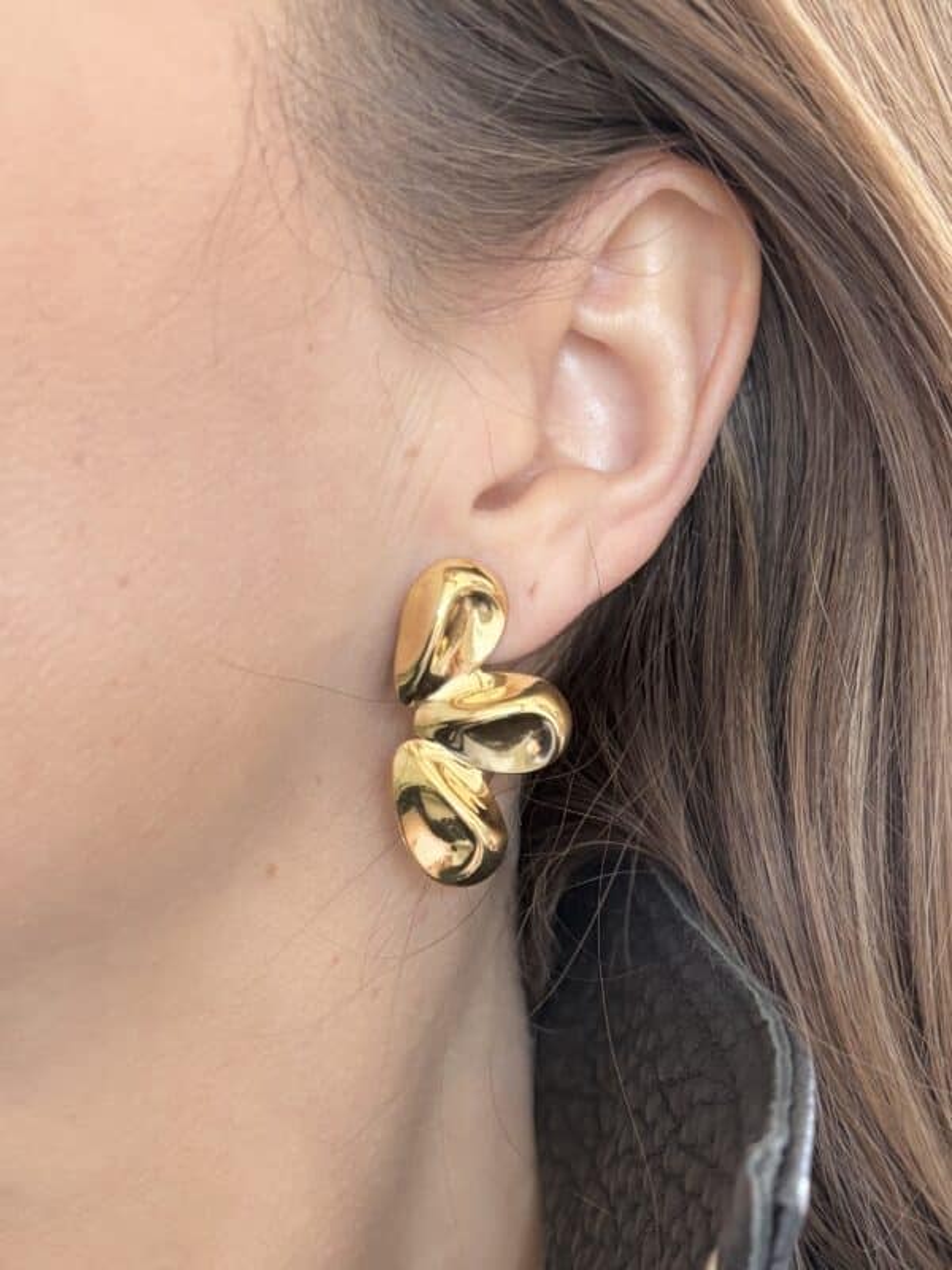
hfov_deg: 53.1
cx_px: 476
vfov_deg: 67.3
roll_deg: +7.9
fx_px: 953
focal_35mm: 26
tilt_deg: +0.3
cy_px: 635
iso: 160
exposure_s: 1/60
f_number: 1.6
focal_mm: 5.96
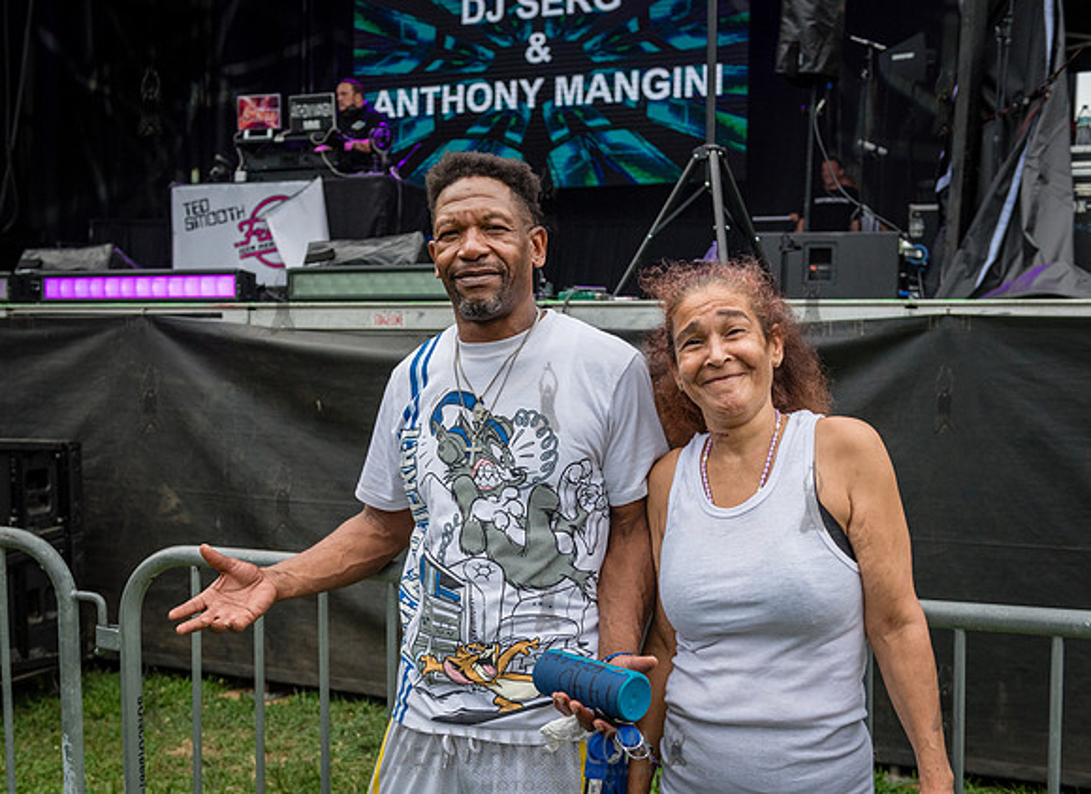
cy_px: 417
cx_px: 467
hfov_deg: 43.9
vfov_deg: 32.8
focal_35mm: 43
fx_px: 1349
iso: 1000
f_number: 4
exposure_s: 1/1250
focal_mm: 38
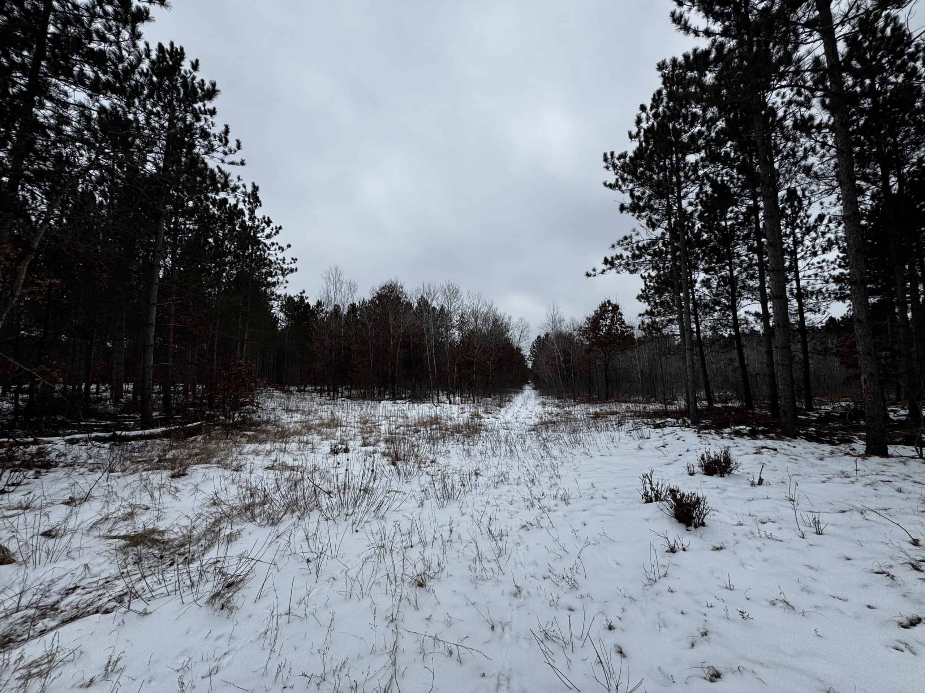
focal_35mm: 14
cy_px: 346
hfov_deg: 102.1
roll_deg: -0.9
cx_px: 462
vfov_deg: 85.7
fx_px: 374
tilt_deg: +5.5
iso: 40
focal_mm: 2.22
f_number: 2.2
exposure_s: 1/1094
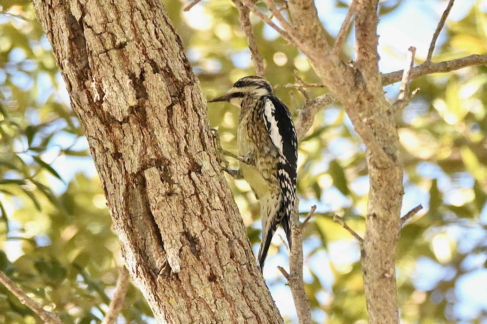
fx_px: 5682
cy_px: 162
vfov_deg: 3.3
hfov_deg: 4.9
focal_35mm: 420
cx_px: 244
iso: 5000
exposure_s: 1/2500
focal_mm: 280
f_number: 6.3
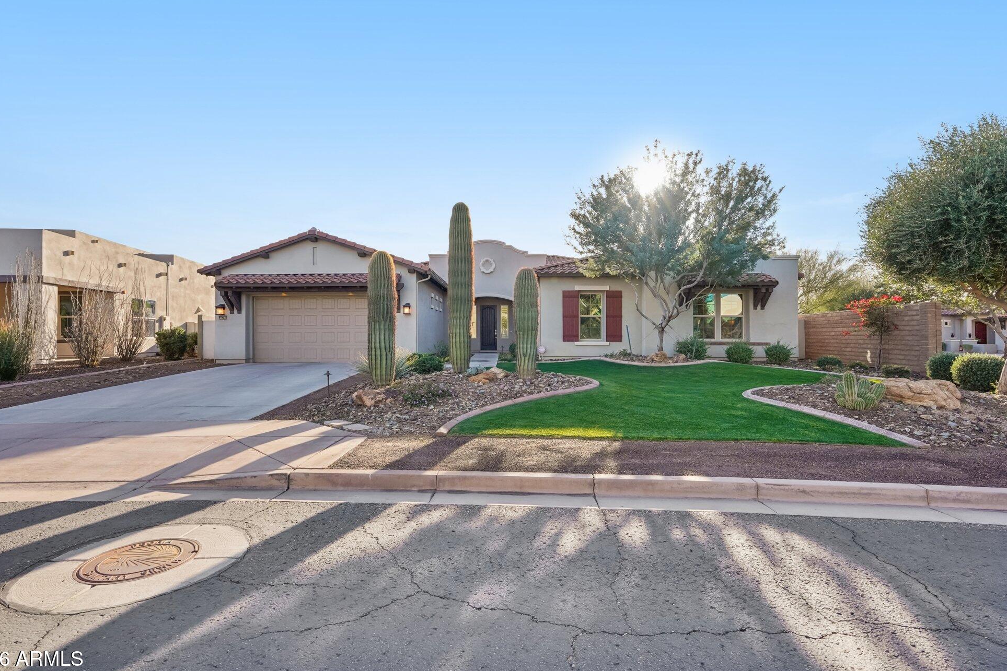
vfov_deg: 68.8
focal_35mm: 18
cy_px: 335
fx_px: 490
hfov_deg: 91.5
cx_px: 498
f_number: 8
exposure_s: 1/500
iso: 400
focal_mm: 16.5
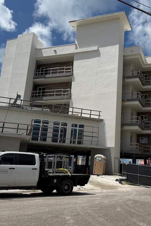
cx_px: 102
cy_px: 107
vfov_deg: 54.4
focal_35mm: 35
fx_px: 220
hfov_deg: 37.4
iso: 80
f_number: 1.78
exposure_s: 1/10309
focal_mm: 6.76
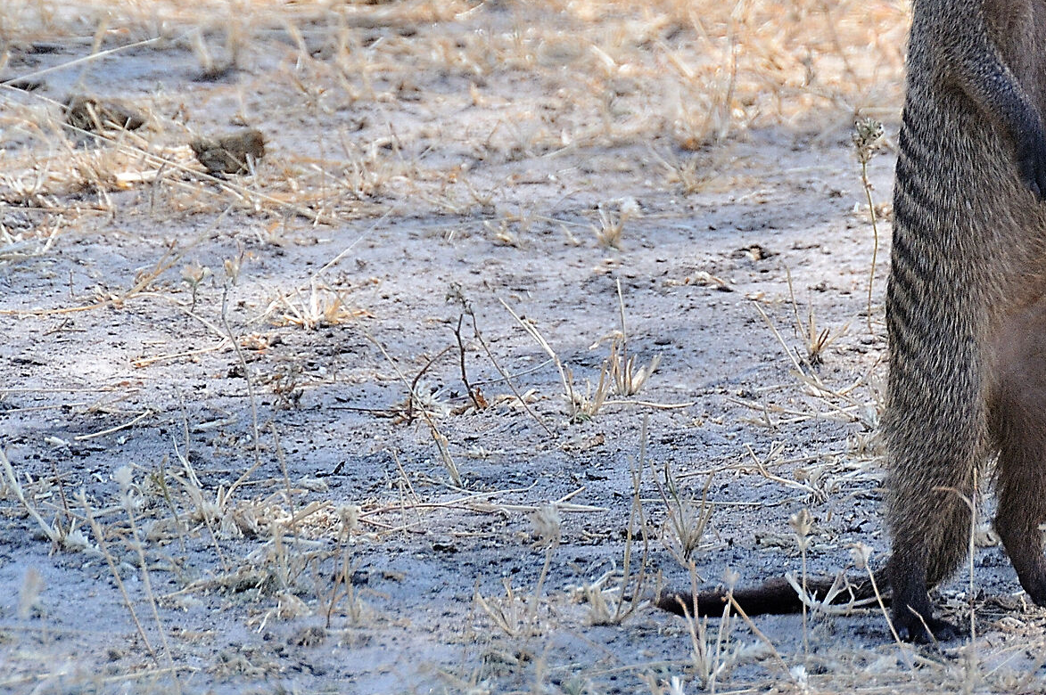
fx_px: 17825
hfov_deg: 3.4
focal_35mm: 614
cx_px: 970
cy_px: 261
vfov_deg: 2.2
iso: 1600
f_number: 7.1
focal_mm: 300
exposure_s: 1/640
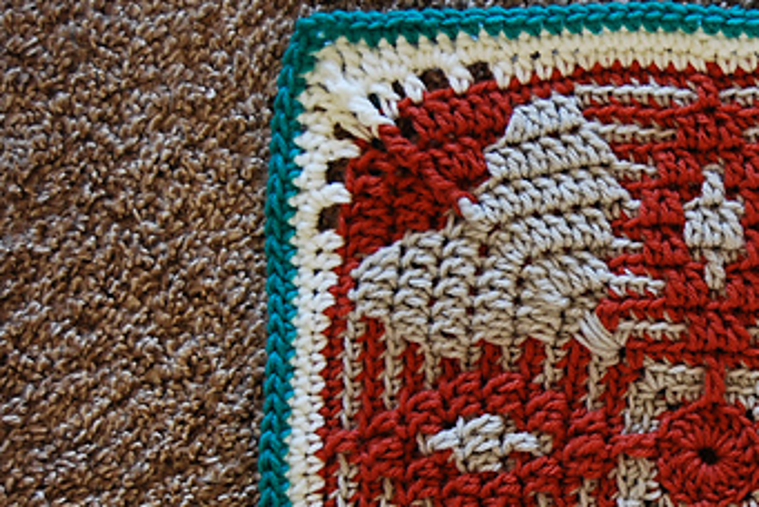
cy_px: 451
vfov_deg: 12.7
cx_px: 710
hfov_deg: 18.7
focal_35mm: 107
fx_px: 2258
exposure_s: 1/8
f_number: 4.8
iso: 400
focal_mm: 38
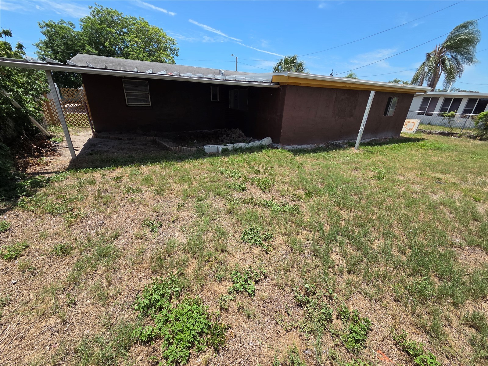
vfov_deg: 89.9
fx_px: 183
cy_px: 183
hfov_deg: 106.2
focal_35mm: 13
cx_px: 244
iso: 50
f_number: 2.2
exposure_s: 1/1593
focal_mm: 2.2
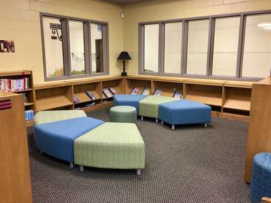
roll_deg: -1.4
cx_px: 132
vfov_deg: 46.8
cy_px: 99
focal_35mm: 30
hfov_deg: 60.0
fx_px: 235
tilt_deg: -11.0
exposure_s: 1/15
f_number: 2.2
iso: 64
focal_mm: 4.15
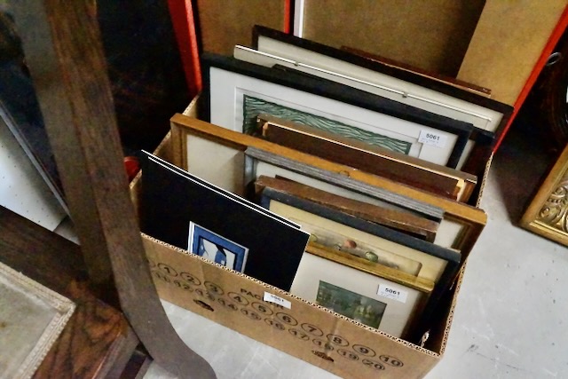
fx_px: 473
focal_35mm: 30
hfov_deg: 61.9
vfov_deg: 43.6
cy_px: 190
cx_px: 284
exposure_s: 1/200
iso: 16000
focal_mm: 20
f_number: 6.3
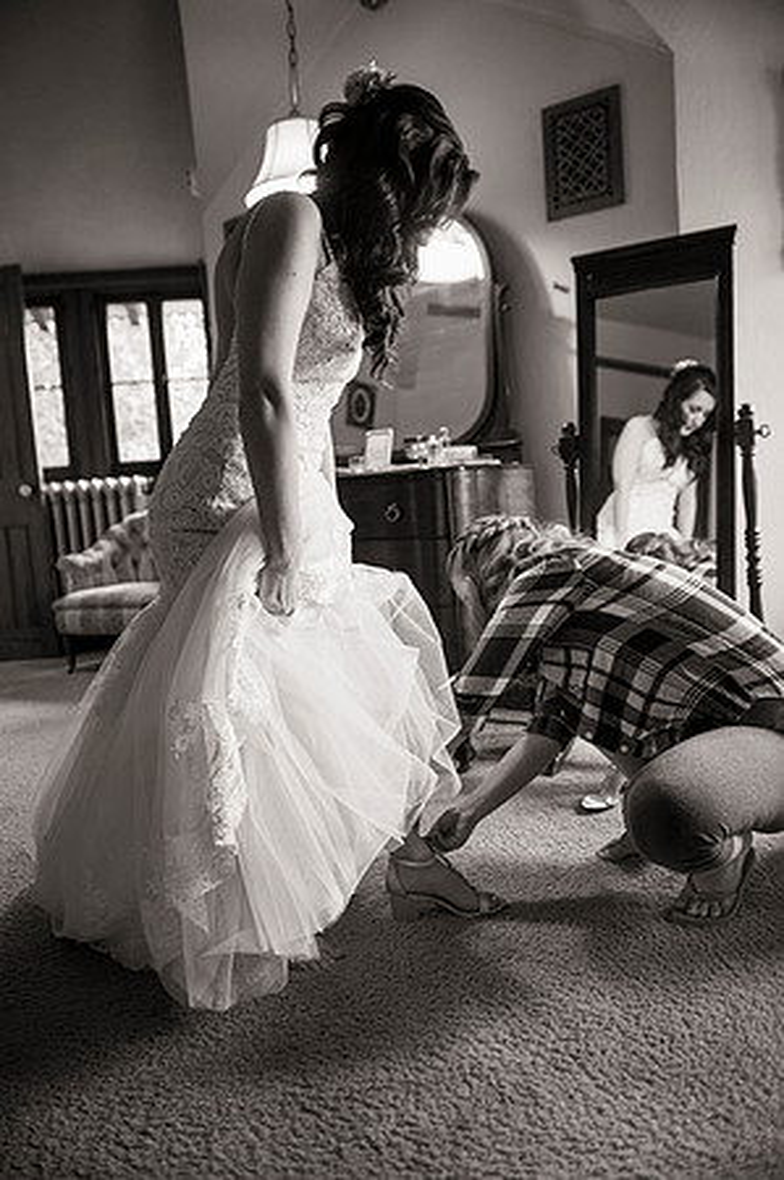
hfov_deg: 53.0
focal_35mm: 24
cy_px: 590
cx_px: 392
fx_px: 786
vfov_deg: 73.8
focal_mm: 24
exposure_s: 1/125
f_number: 2.8
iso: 1000
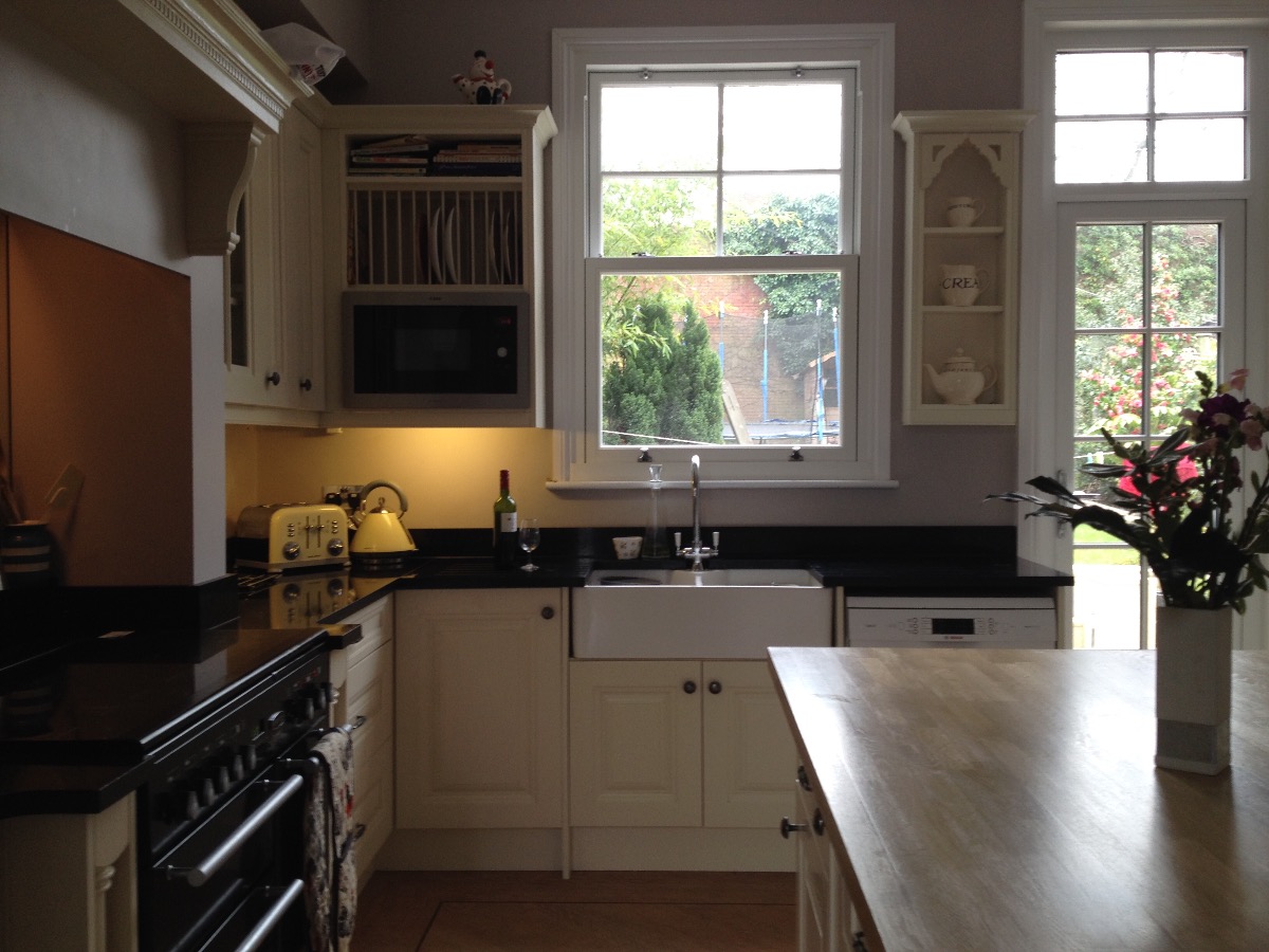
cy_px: 476
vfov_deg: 40.7
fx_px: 1283
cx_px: 634
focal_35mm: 35
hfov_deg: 52.6
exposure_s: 1/40
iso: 50
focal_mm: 4.28
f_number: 2.4
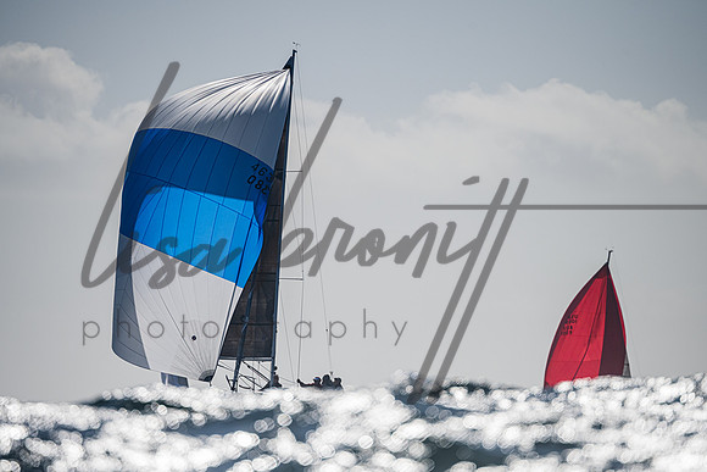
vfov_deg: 3.2
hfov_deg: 4.8
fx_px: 8409
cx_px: 354
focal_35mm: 428
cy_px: 236
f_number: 6.3
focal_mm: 400
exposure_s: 1/8000
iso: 320
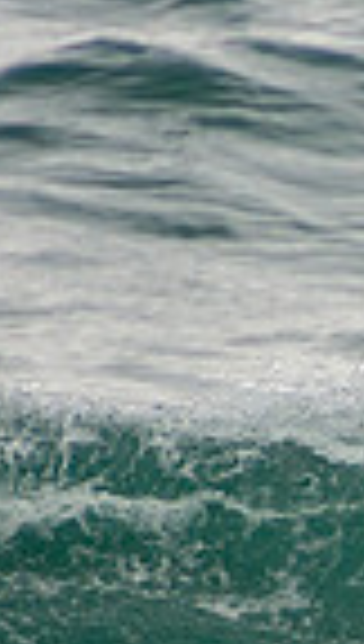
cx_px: 1025
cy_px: 651
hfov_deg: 0.5
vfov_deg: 0.8
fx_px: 43371
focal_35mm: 2541
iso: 280
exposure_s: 1/1250
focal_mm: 400
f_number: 5.6
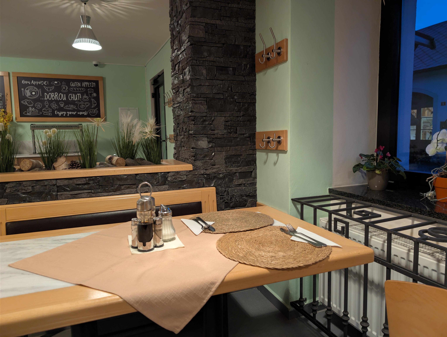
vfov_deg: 56.9
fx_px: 310
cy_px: 168
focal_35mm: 24
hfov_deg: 71.5
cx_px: 224
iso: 334
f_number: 1.68
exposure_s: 1/55.5
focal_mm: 6.9
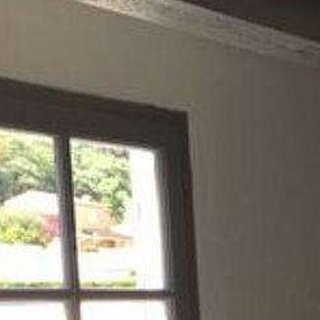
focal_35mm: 108
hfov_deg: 15.0
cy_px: 347
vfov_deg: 15.7
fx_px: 1130
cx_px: 468
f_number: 2.2
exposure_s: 1/160
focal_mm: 4.12
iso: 32
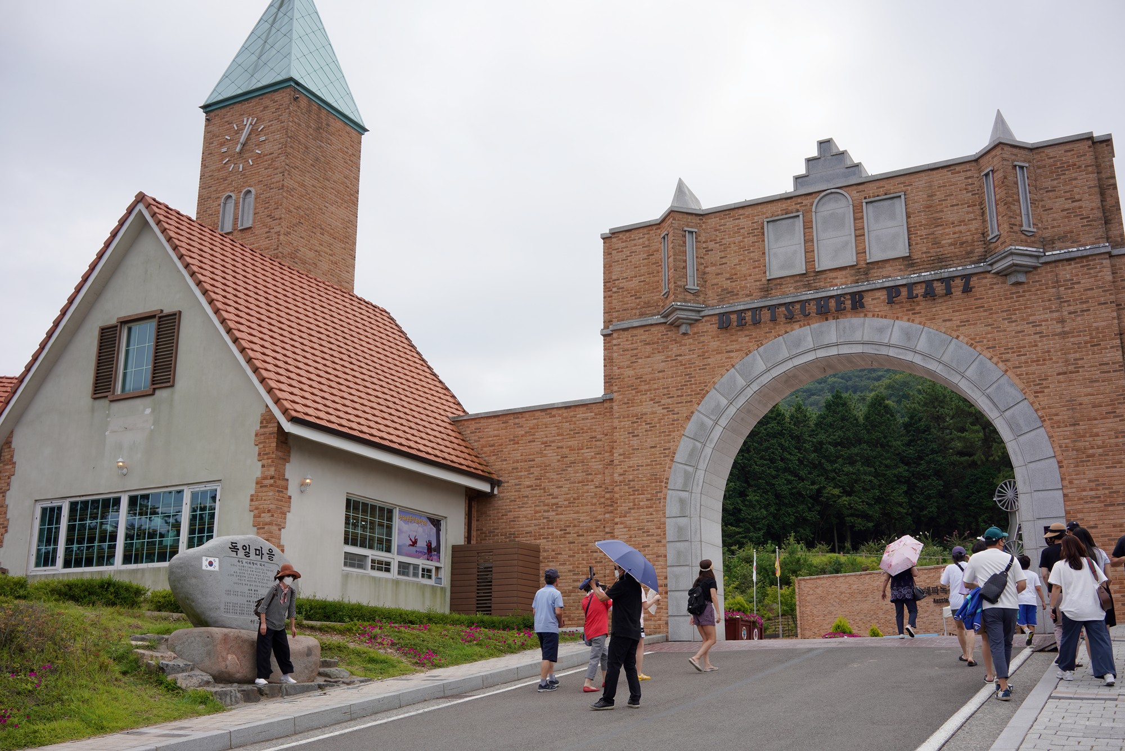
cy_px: 376
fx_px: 1094
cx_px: 562
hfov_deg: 54.4
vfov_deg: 37.9
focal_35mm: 35
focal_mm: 35
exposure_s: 1/125
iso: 100
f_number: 13
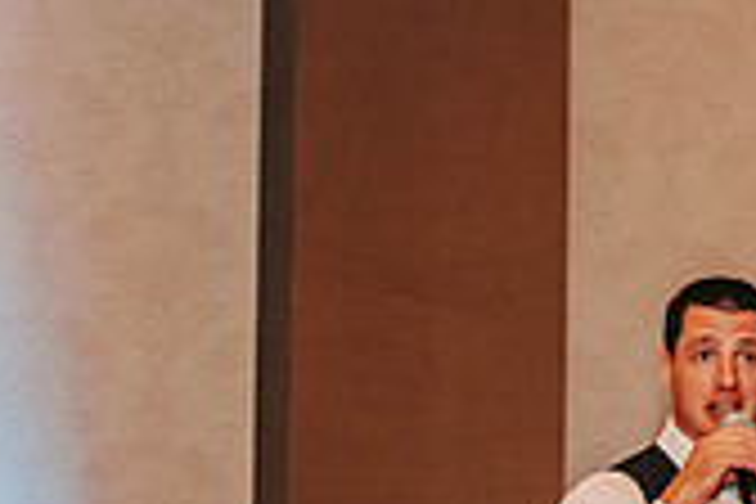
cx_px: 567
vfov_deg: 7.8
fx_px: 3633
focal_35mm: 173
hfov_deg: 11.8
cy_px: 722
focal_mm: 50
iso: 800
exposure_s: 1/125
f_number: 2.5
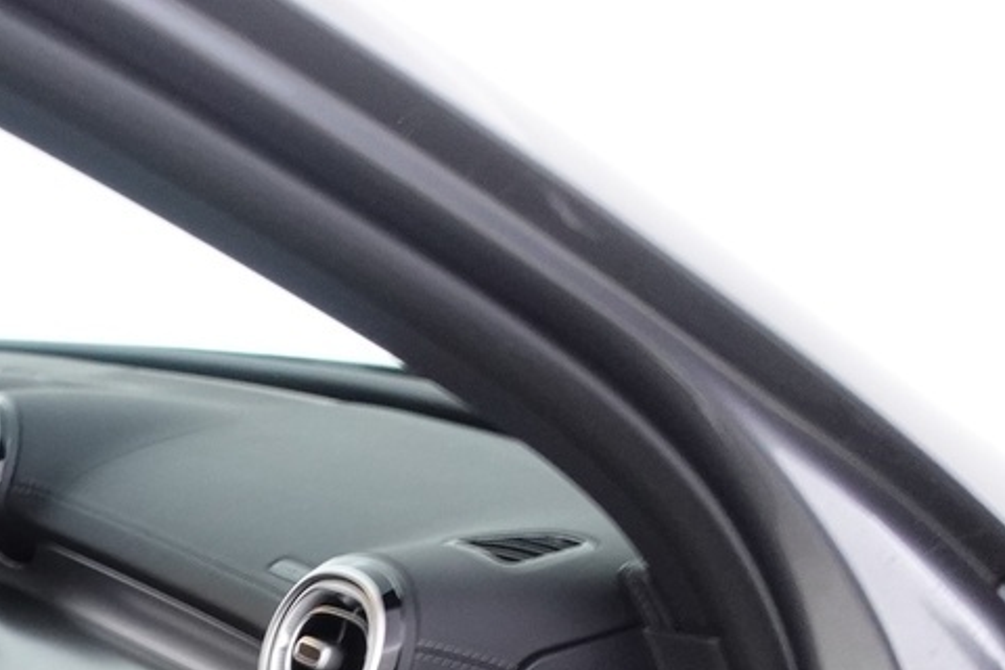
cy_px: 1064
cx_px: -260
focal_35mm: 81
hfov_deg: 22.7
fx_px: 2261
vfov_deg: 15.3
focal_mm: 9.4
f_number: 1.8
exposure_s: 1/30
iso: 800
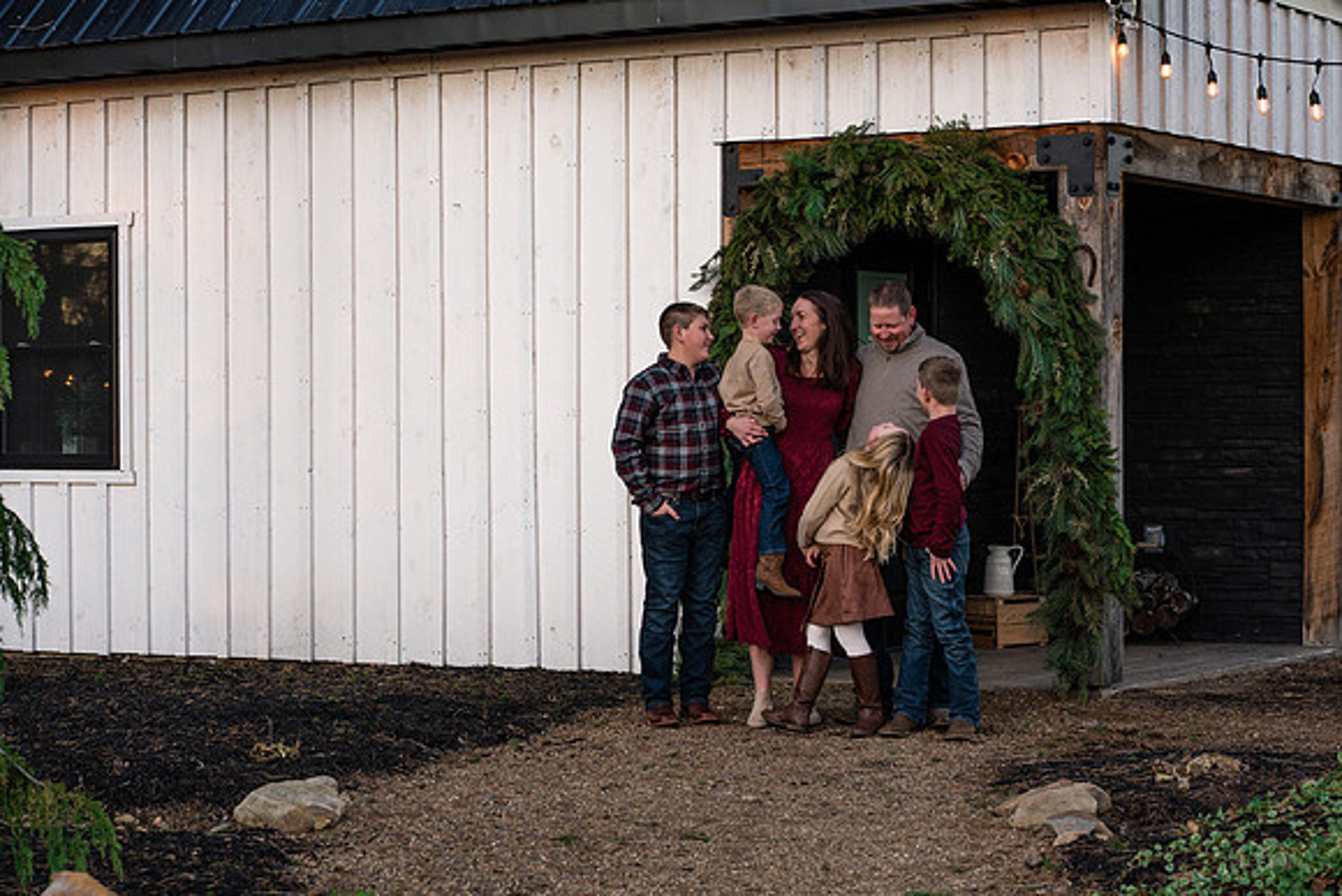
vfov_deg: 15.6
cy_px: 448
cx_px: 671
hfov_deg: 23.2
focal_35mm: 88
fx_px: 3273
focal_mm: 85
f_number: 5.6
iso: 640
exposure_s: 1/200
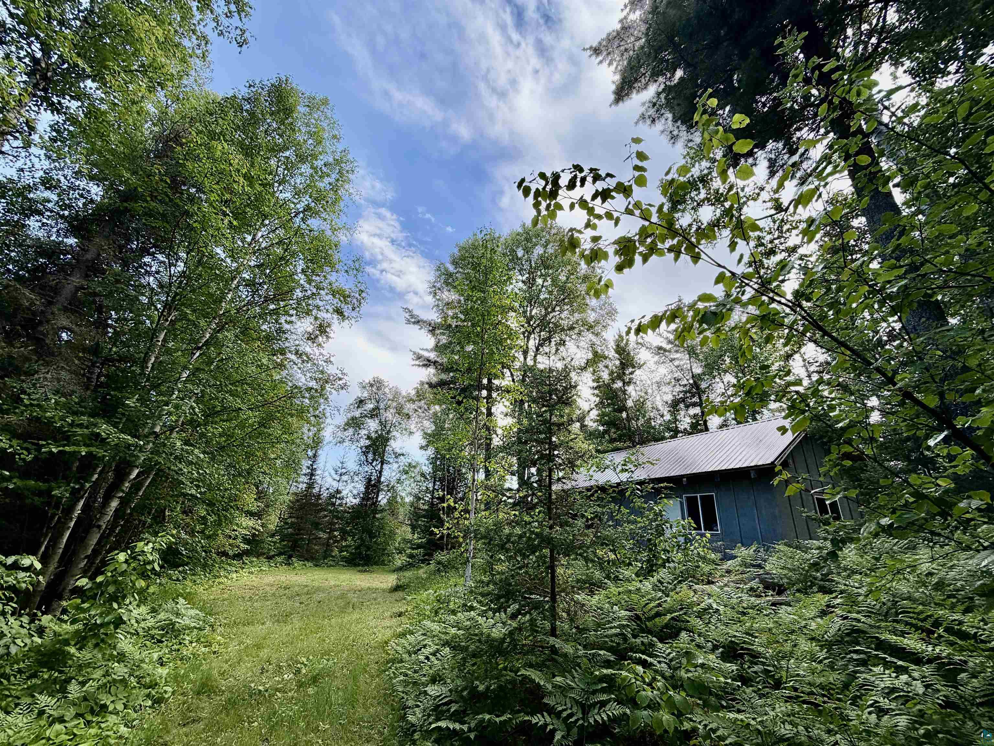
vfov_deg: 85.7
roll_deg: -3.9
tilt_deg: +22.1
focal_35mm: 14
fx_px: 402
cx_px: 497
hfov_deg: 102.1
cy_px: 373
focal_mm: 2.22
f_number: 2.2
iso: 40
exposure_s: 1/672
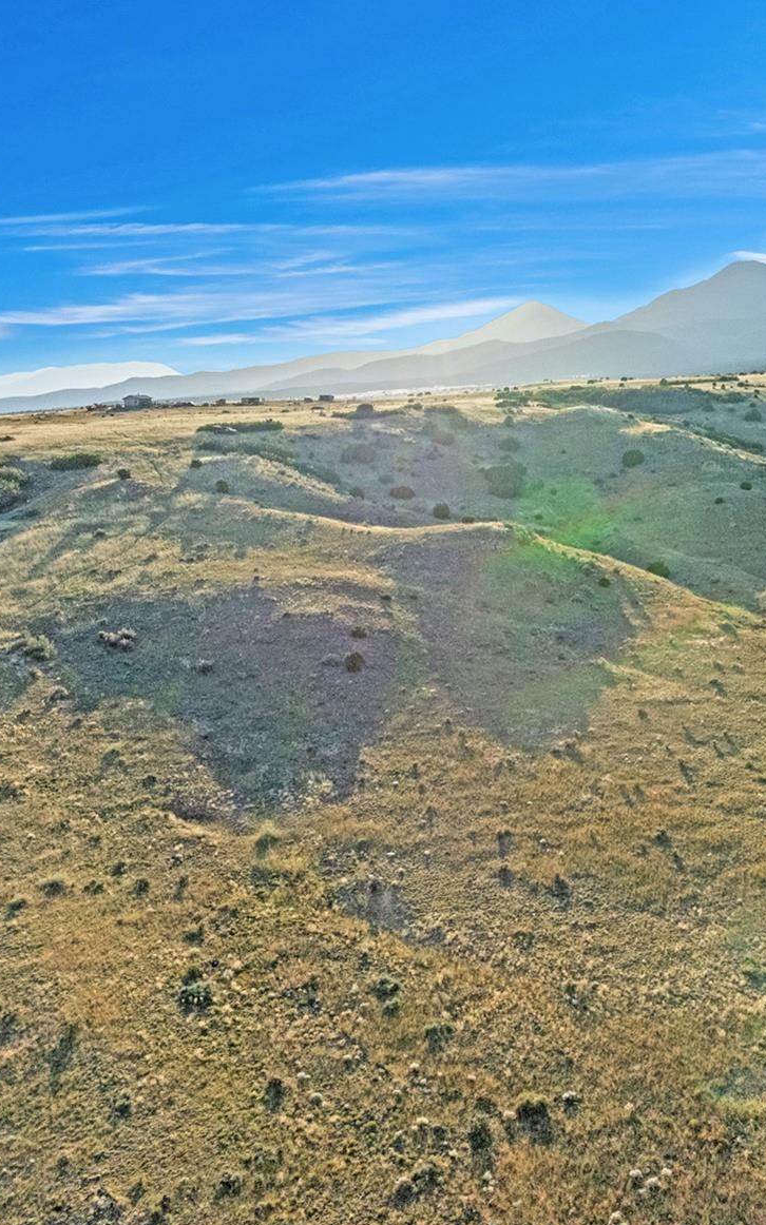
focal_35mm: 35
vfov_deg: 55.3
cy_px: 597
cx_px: 593
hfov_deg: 35.3
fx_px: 1169
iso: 800
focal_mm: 12.29
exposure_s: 1/320
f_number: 8
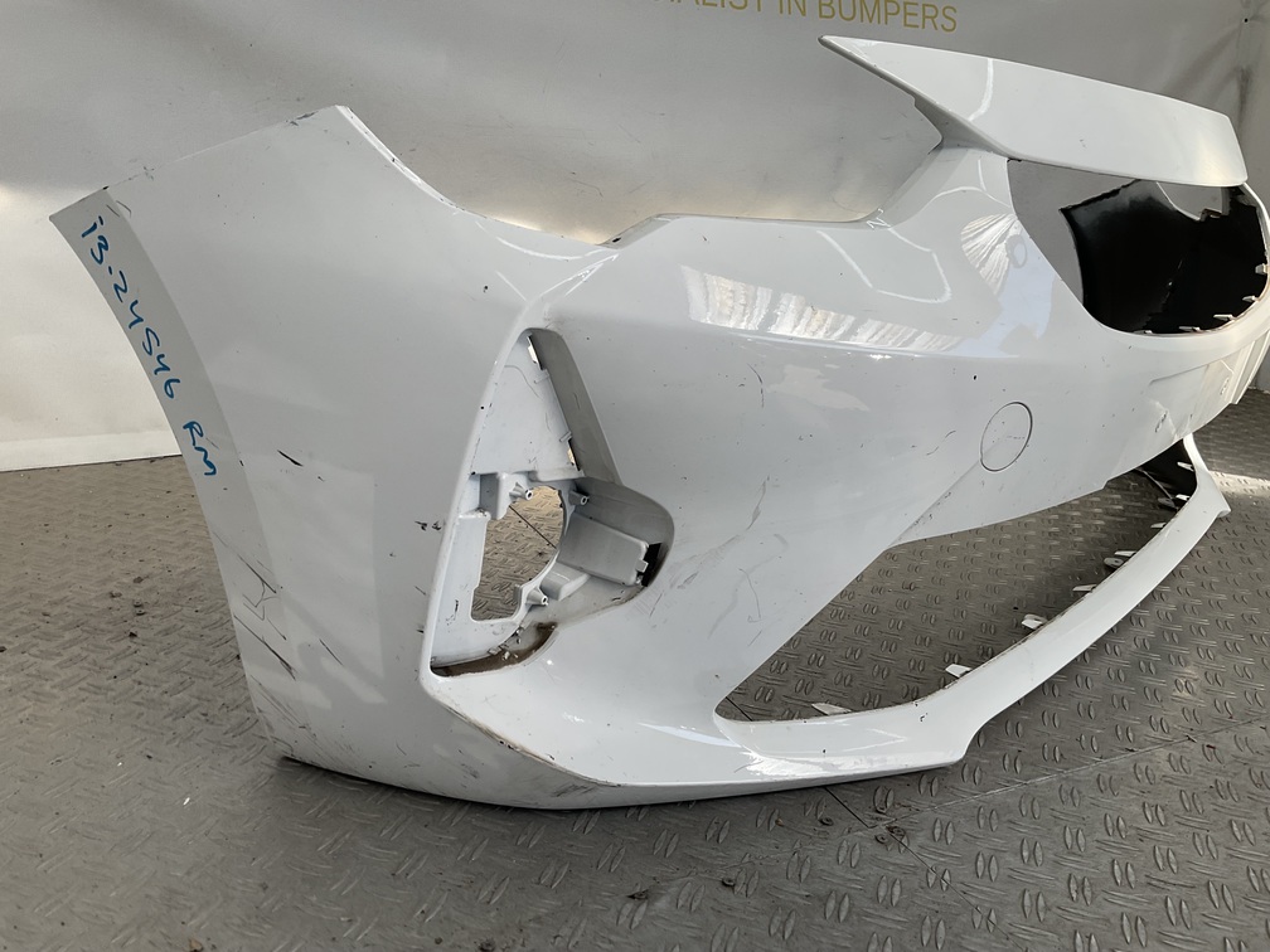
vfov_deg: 48.2
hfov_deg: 61.7
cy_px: 476
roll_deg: -2.9
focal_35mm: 29
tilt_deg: -17.6
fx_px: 1064
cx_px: 635
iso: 16
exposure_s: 1/580
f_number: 1.8
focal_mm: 3
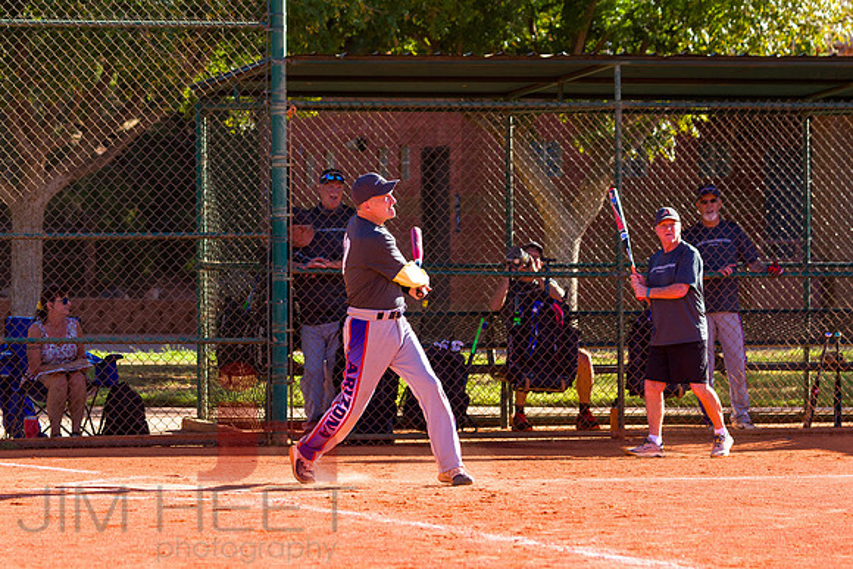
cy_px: 204
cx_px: 387
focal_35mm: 215
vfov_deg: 6.4
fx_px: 5101
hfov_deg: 9.6
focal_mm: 165
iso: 400
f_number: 5
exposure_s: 1/1600
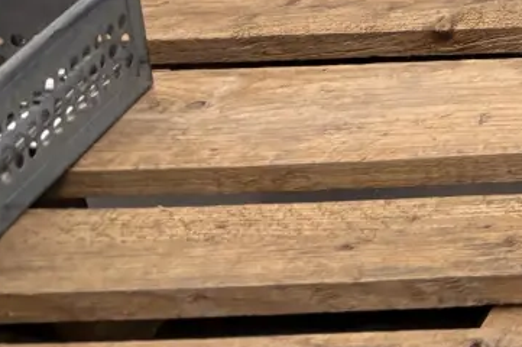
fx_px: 2086
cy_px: -447
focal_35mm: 144
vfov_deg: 8.7
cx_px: 1343
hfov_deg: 11.3
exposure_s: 1/50
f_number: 1.6
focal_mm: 5.96
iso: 80
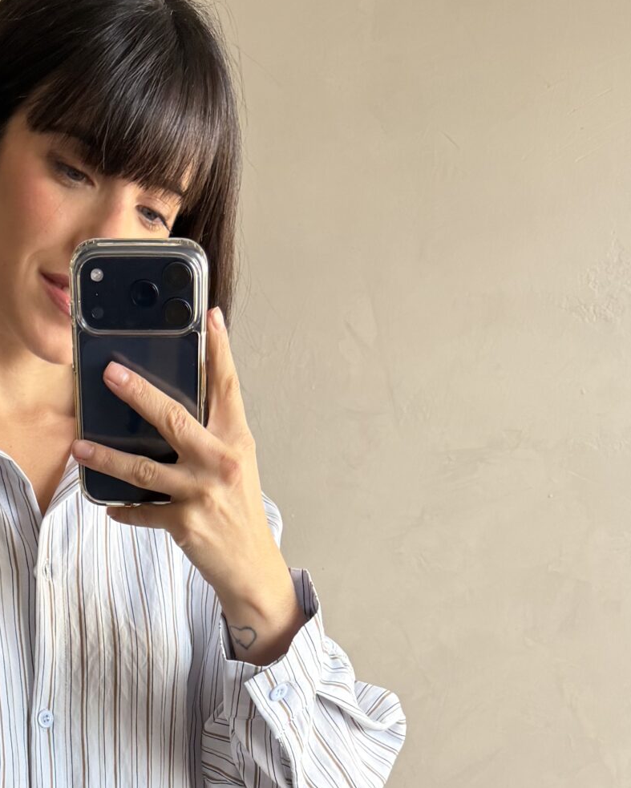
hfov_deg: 24.4
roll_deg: -1.2
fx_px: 1423
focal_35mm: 61
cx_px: 85
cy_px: 913
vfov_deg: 27.7
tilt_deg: -25.5
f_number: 1.78
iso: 200
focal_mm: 6.76
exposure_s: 1/86
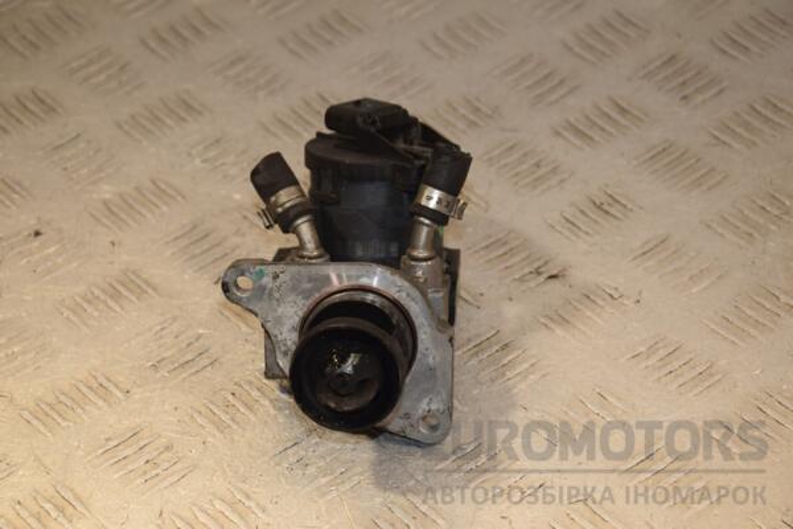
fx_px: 2643
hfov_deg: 17.1
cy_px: 264
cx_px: 396
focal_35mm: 120
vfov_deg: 11.4
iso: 800
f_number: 7.1
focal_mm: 80
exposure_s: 1/200
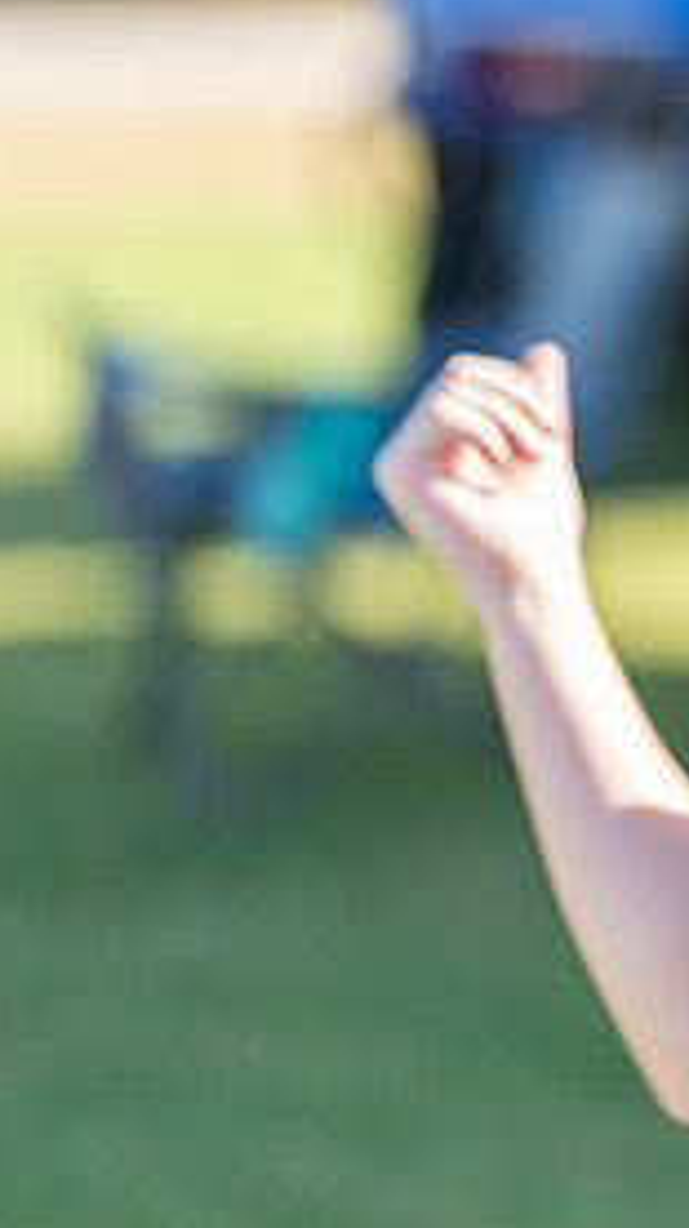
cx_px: 1058
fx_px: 3837
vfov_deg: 18.1
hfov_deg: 9.9
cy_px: 458
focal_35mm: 118
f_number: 1.2
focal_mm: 50
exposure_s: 1/2500
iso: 100
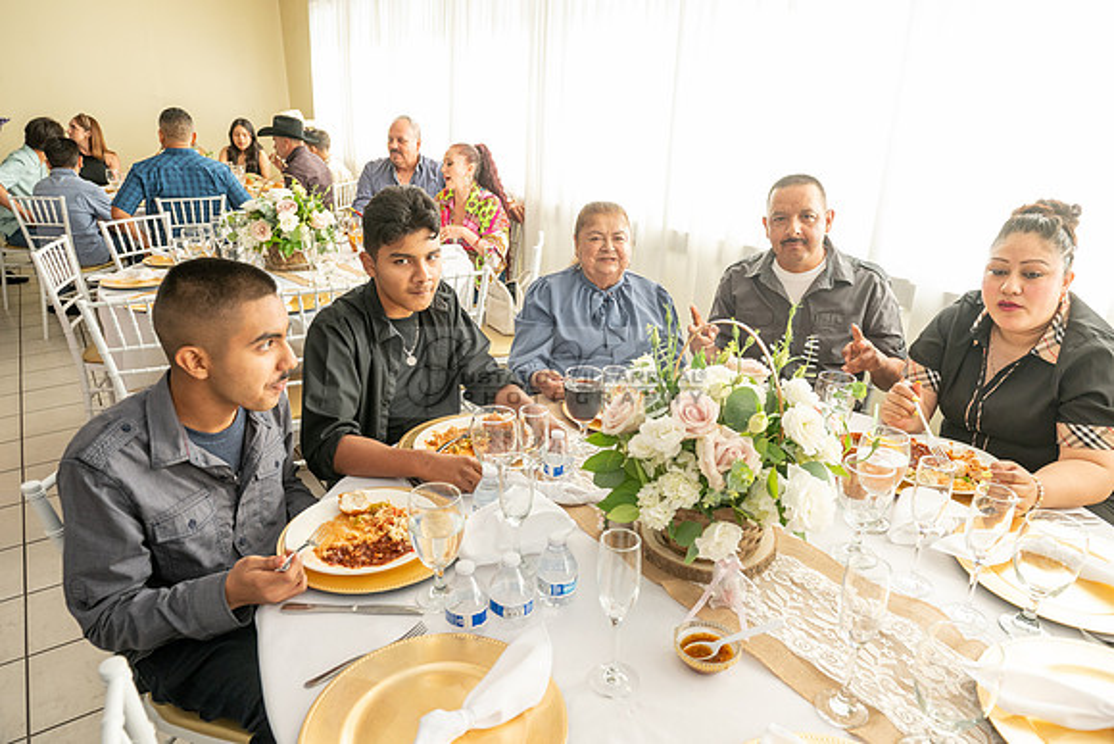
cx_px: 557
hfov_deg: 73.7
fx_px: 743
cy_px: 372
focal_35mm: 24
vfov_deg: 53.2
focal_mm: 24
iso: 800
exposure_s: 1/160
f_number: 5.6
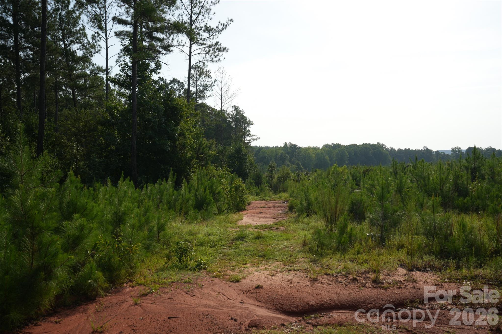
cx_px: 251
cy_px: 167
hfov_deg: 54.4
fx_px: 488
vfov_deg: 37.8
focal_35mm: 35
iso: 100
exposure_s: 1/250
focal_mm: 35
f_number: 7.1
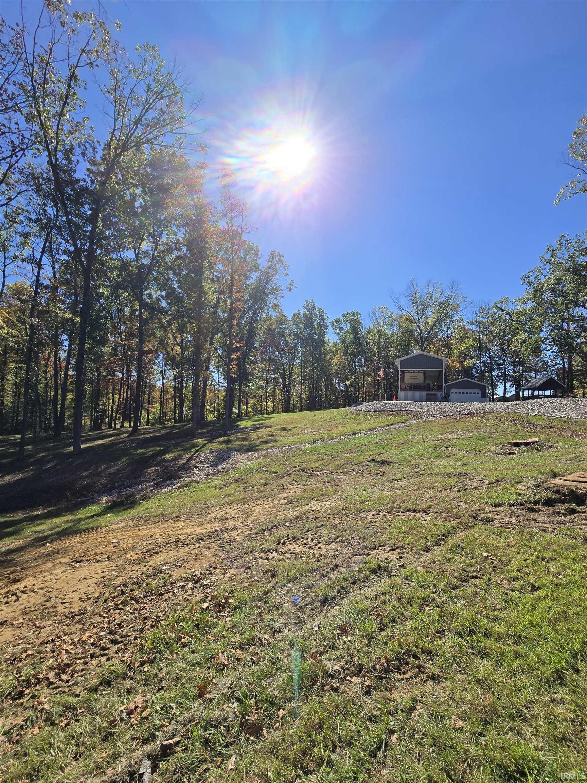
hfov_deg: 89.9
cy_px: 392
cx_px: 294
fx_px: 294
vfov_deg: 106.2
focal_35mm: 13
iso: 50
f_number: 2.2
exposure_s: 1/3009
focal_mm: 2.2
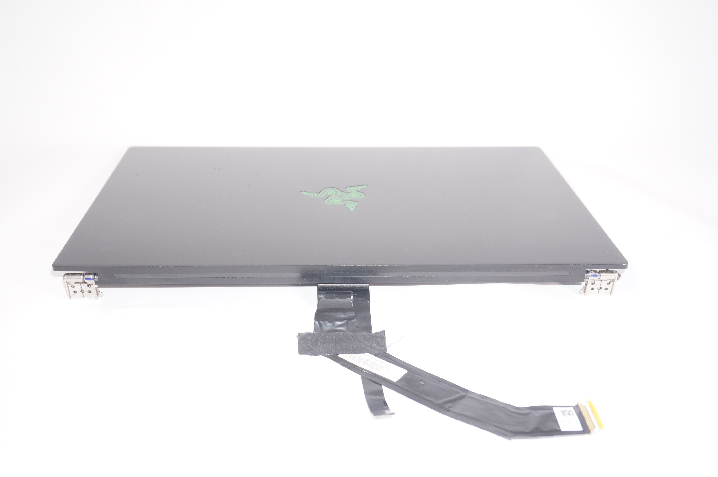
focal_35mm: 40
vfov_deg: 33.0
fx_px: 807
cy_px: 238
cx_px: 359
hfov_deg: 48.0
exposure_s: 1/125
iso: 320
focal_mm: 27
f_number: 5.6
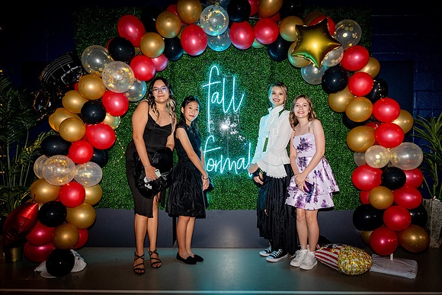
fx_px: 344
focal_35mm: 28
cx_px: 221
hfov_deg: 65.5
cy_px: 148
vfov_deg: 46.4
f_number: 4
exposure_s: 1/100
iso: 1250
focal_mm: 28
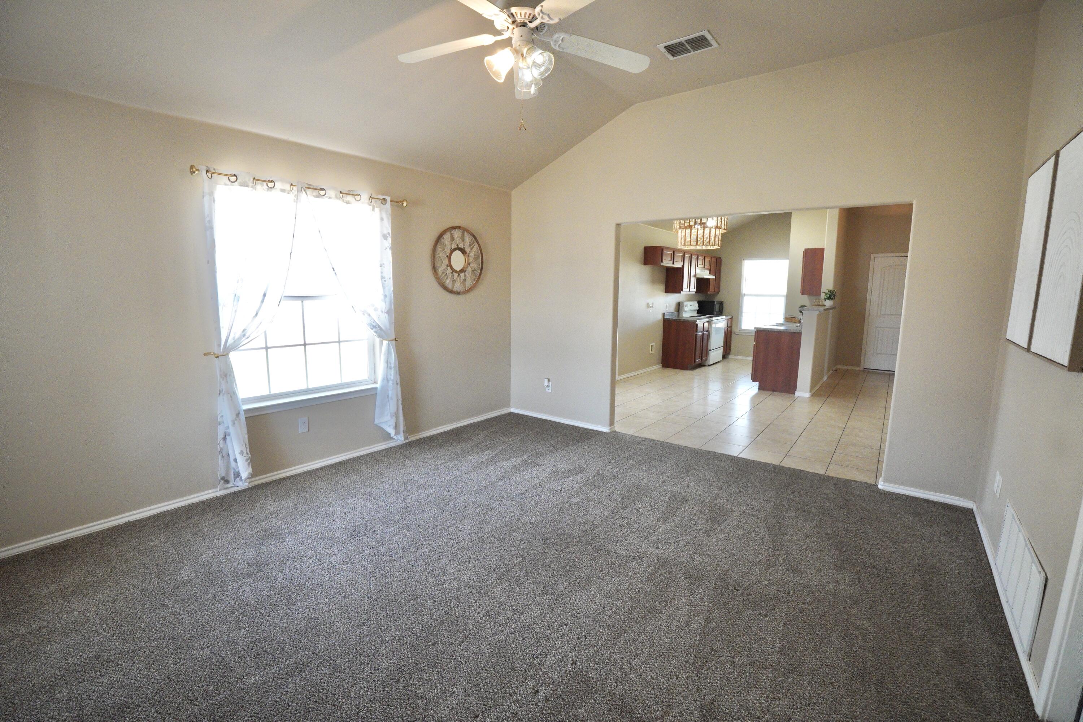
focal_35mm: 15
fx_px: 451
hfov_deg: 100.4
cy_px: 361
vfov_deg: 77.3
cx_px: 542
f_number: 6.3
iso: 6400
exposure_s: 1/320
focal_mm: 10
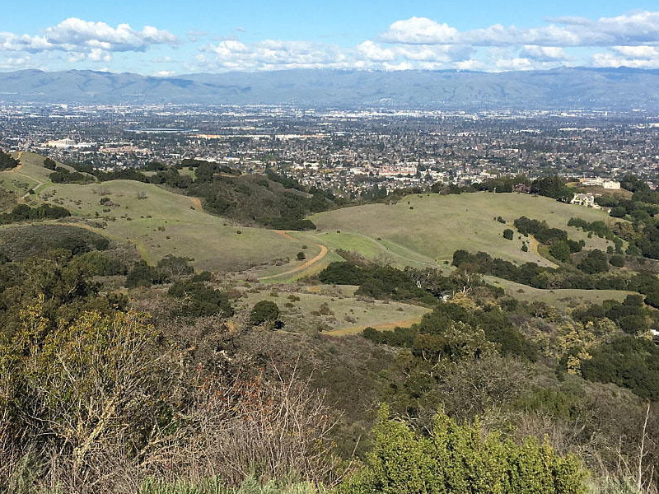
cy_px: 175
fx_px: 1104
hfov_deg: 32.9
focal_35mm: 58
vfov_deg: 25.1
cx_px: 207
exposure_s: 1/1972
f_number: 2.2
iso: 25
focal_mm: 4.15
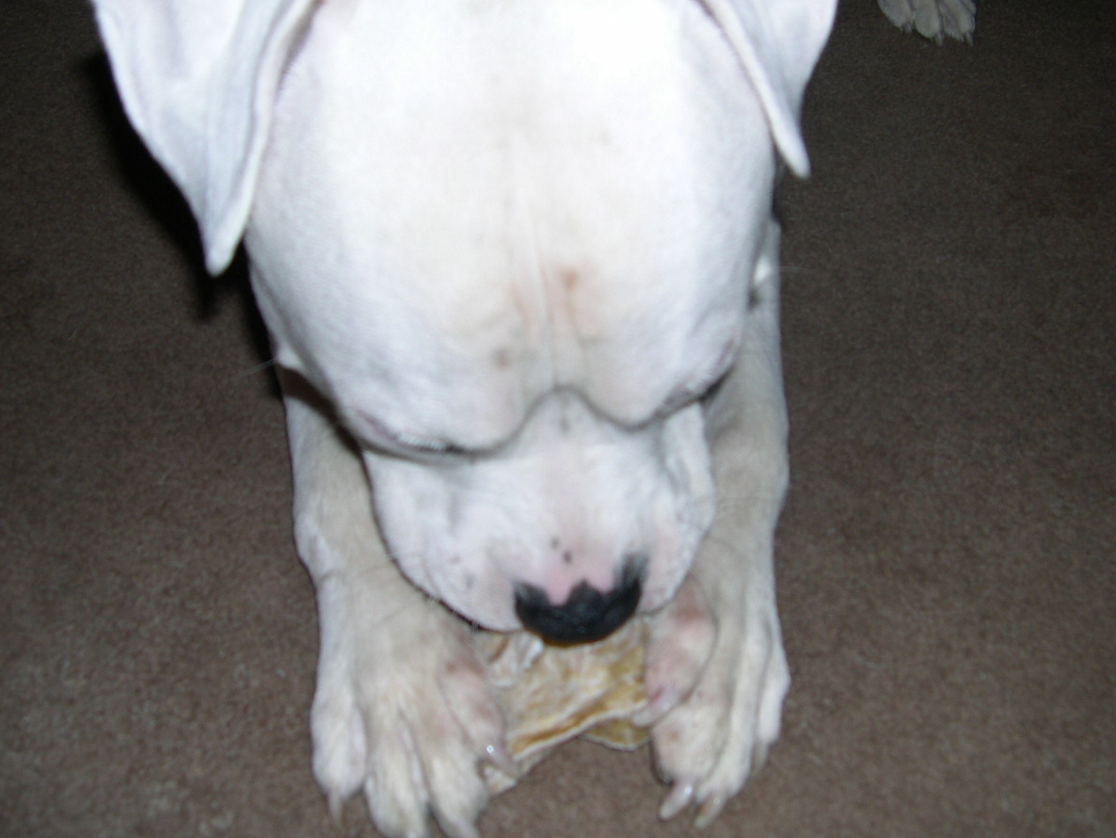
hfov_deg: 45.7
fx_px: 1322
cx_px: 594
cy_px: 404
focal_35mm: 41
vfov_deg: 35.1
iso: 100
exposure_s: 1/60
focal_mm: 8
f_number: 2.8
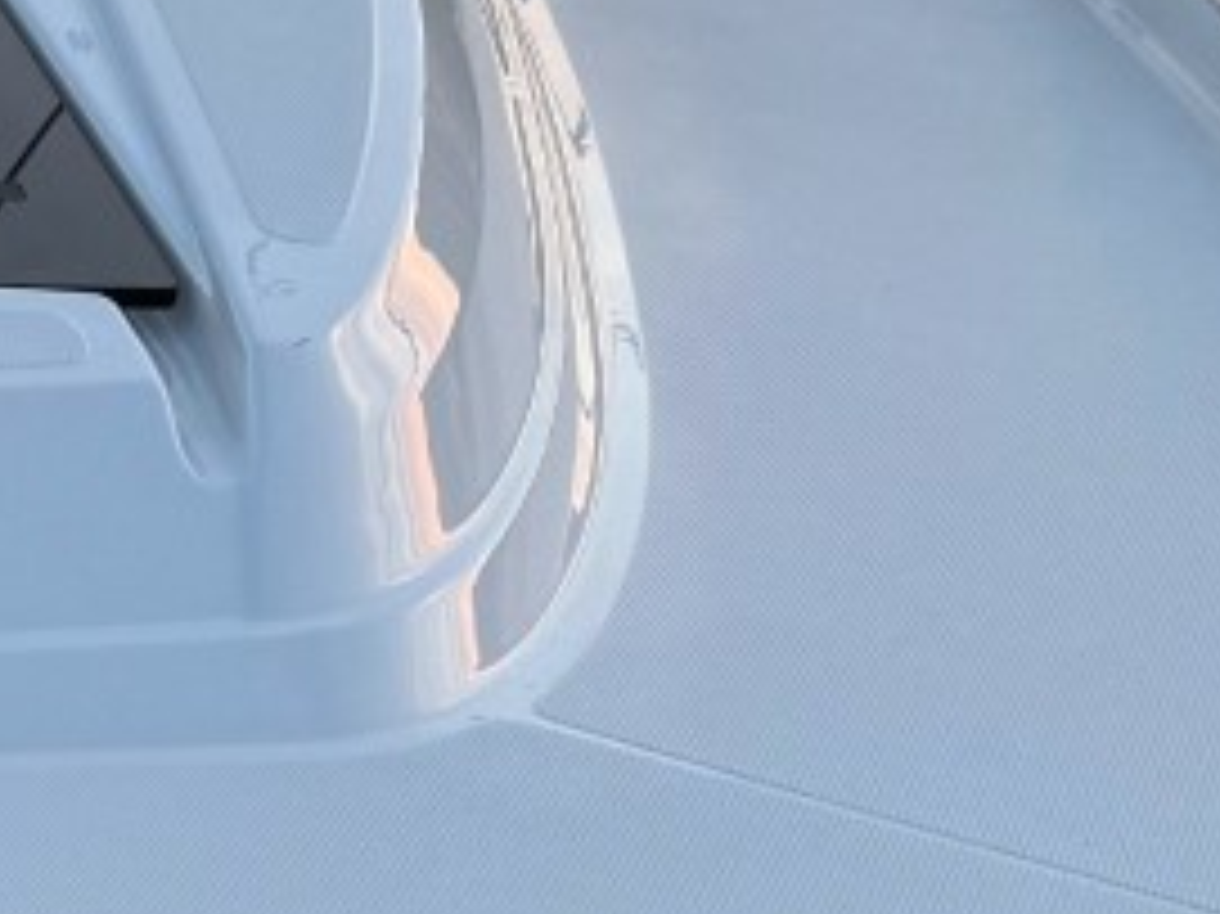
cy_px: -288
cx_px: -1089
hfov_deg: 12.0
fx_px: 5249
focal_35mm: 149
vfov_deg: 9.8
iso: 80
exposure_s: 1/349
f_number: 1.78
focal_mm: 6.76
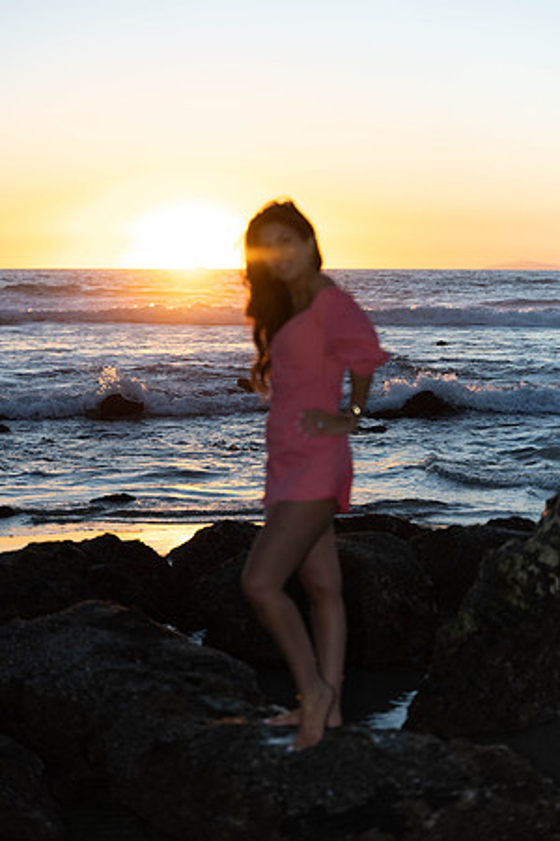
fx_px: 1633
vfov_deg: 28.8
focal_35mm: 70
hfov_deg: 19.5
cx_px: 280
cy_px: 420
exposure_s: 1/5000
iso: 1000
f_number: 3.2
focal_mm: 70
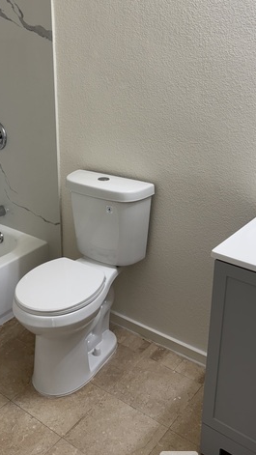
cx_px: 74
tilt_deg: -16.3
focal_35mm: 37
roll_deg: +1.5
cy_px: 168
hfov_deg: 31.6
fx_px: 446
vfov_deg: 53.4
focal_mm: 6.76
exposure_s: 1/120
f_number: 1.78
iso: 80
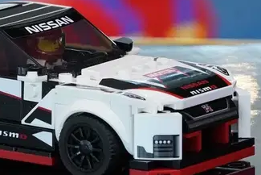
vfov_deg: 2.5
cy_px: 33
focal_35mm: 561
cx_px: 74
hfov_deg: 3.7
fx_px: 4069
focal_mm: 152
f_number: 10
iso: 6400
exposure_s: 1/100
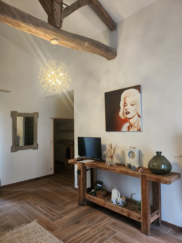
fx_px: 168
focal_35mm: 24
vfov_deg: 71.6
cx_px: 91
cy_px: 122
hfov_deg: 56.8
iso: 200
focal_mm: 5
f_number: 1.8
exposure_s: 1/100
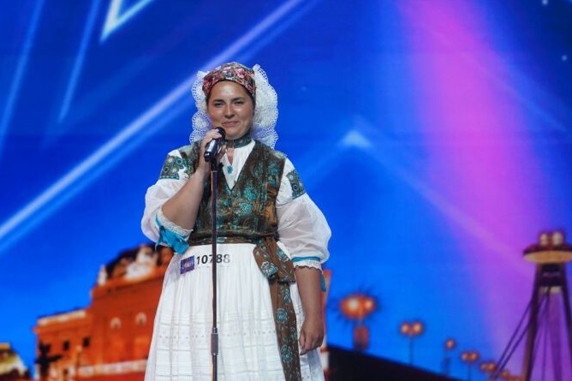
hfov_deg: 6.0
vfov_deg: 4.0
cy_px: 302
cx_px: 206
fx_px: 5480
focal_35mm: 345
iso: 1600
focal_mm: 192
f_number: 2.8
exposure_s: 1/200
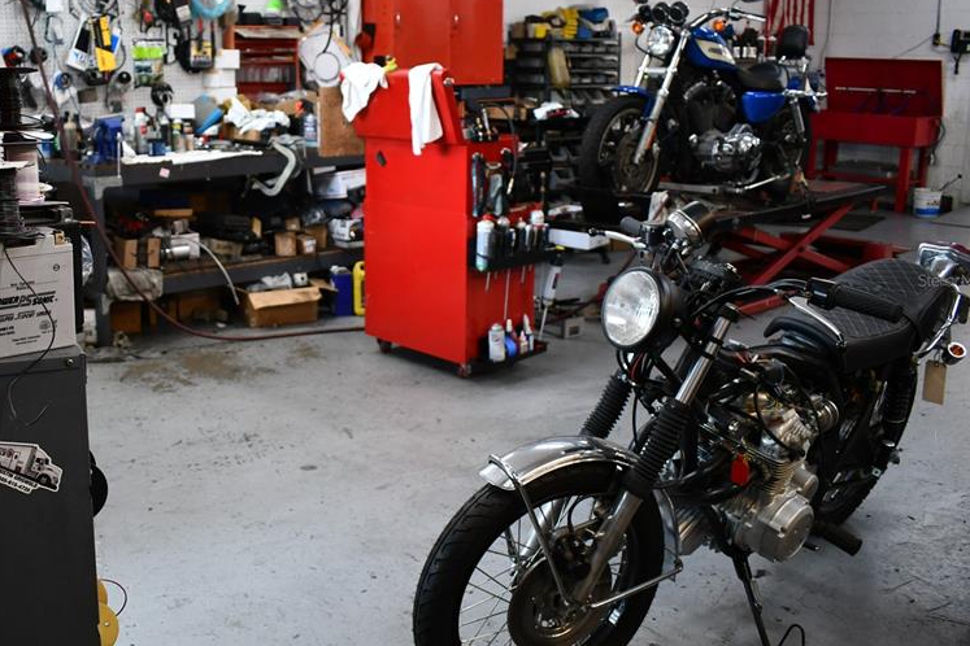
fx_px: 997
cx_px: 327
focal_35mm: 37
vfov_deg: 35.9
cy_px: 280
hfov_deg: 51.0
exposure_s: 1/125
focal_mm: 18
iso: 800
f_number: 3.5
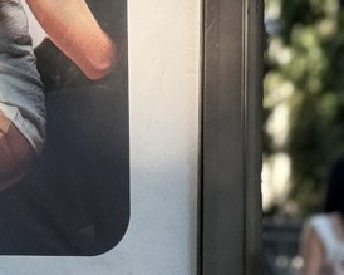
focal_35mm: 328
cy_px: -249
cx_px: -163
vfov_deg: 4.7
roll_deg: -1.1
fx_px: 3338
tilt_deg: +7.0
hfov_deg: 5.8
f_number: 1.78
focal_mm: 6.76
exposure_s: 1/469
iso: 80
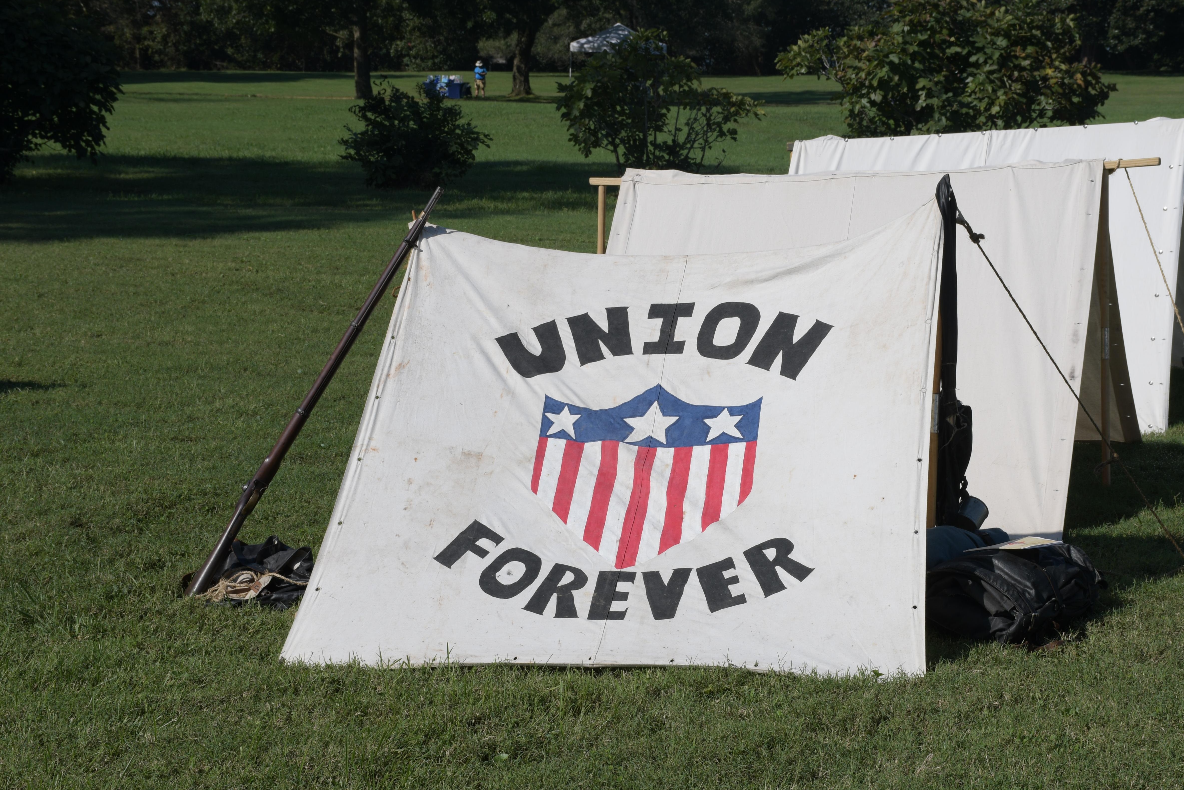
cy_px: 446
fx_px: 2434
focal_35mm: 74
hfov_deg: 27.3
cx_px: 671
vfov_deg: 18.4
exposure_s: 1/400
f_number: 10
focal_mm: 42
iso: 100
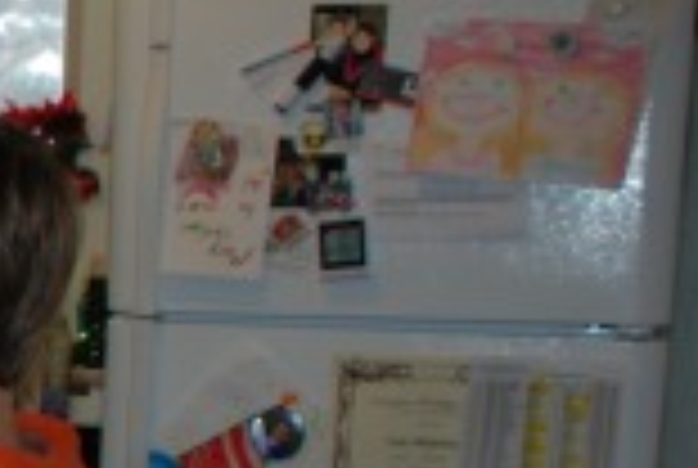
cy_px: 567
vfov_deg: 10.9
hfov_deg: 14.0
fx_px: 2409
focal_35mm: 124
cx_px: -680
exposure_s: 1/60
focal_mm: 20
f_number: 3.8
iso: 200
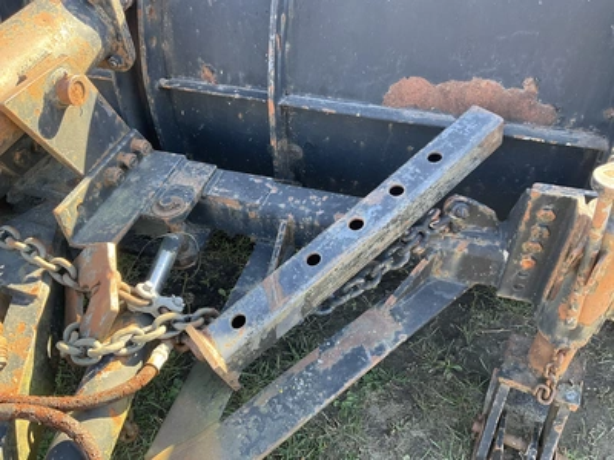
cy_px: 230
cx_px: 307
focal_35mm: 29
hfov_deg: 61.7
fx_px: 514
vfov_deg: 48.2
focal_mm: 3
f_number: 1.8
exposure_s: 1/122
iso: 50
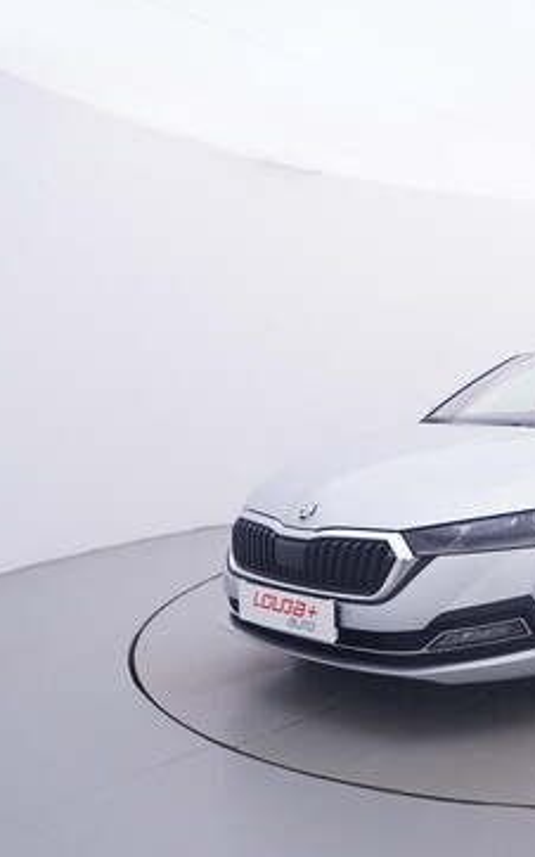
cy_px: 425
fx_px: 812
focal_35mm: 35
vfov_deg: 55.6
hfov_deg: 31.1
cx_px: 631
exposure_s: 1/80
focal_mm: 15
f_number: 5
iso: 200
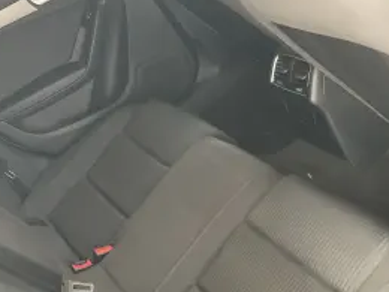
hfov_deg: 27.0
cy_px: 111
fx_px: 809
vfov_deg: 20.4
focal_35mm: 72
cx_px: 151
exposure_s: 1/40
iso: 400
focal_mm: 6
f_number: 2
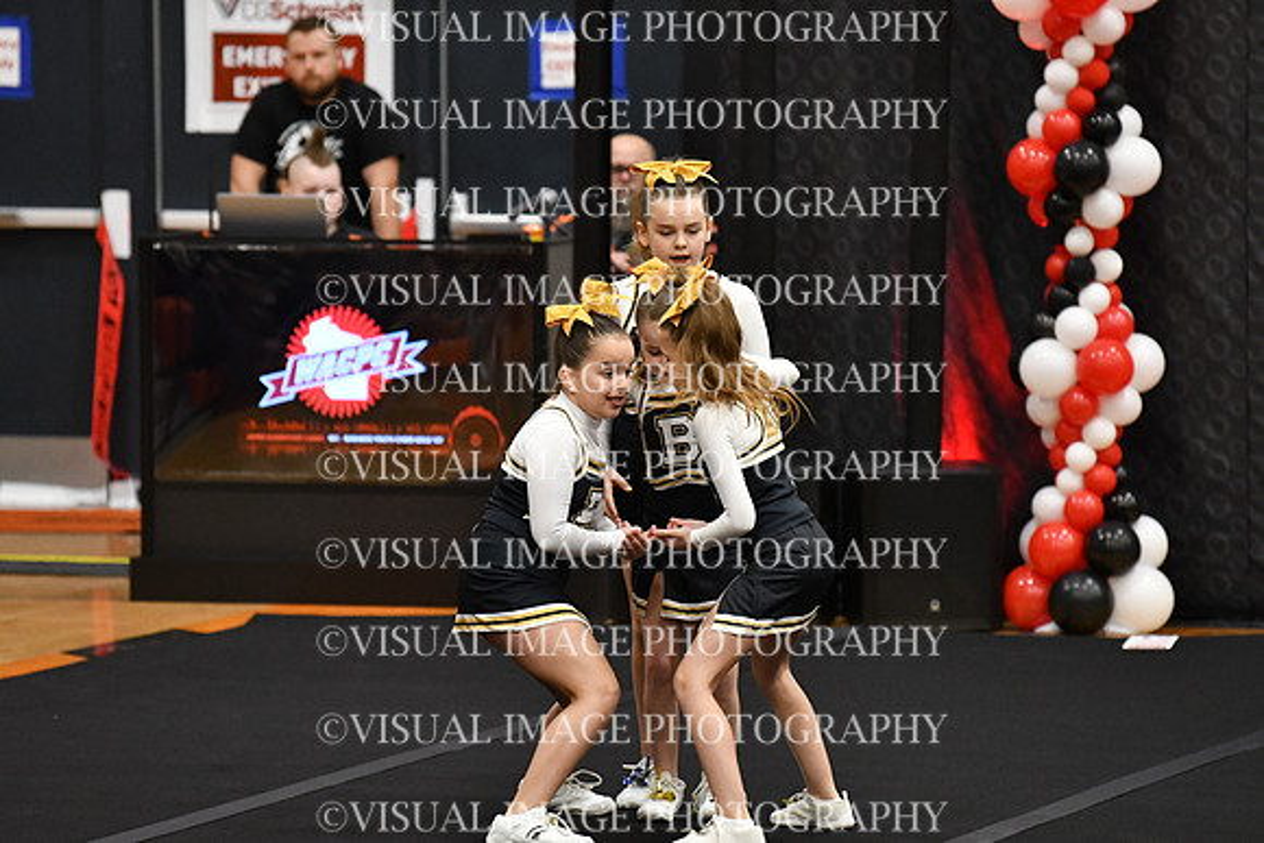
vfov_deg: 5.4
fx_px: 8955
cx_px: 632
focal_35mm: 255
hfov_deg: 8.1
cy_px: 422
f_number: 2.8
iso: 5000
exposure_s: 1/800
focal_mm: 170
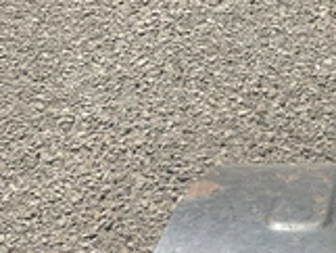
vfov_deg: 19.8
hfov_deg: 24.4
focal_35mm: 72
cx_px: 407
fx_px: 699
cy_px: 259
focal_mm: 3
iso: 25
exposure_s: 1/1577
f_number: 1.8
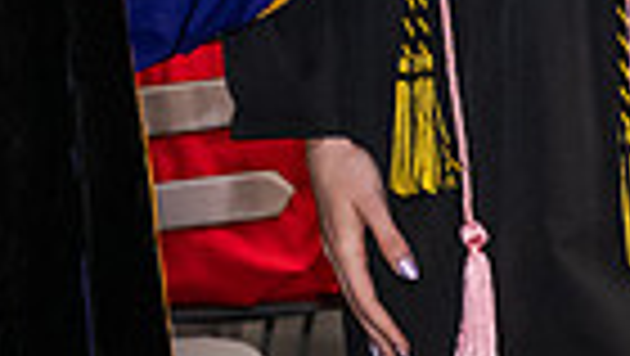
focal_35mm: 303
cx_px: 36
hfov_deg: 7.1
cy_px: -489
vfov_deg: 4.0
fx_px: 5066
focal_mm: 70
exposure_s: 1/125
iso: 2500
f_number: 5
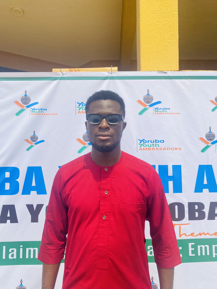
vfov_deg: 67.3
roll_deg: +0.7
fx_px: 217
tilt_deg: +1.2
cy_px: 144
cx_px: 108
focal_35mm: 26
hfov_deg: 53.1
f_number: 1.8
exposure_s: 1/3401
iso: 32
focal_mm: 4.25
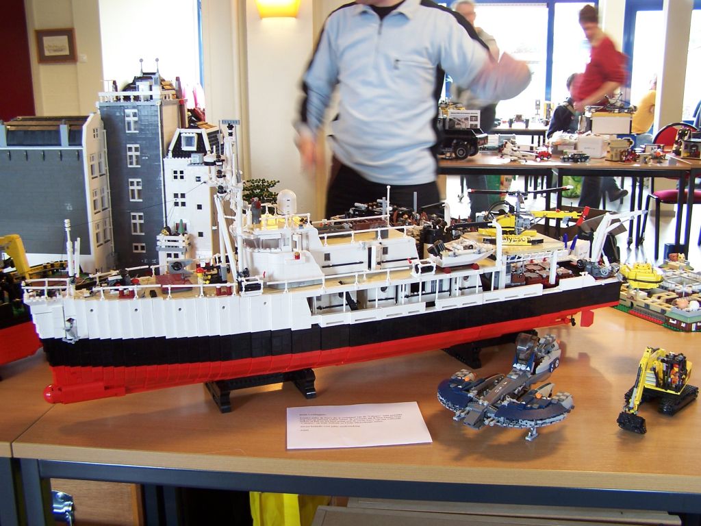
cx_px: 350
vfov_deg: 37.7
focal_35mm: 38
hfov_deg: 49.0
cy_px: 263
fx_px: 770
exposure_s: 1/8
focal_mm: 6.3
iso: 80
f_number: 2.8
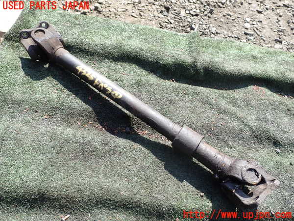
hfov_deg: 60.0
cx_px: 147
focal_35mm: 30
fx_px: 255
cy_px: 110
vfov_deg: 46.8
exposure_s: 1/250
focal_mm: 5.4
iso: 100
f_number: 3.2
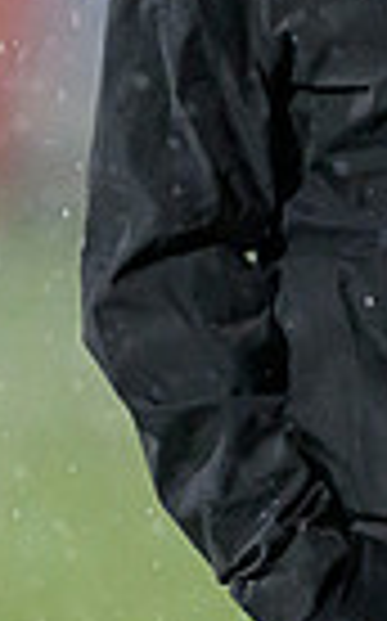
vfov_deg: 1.0
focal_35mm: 2173
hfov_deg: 0.6
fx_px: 36747
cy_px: 176
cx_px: 604
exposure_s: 1/1600
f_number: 2.8
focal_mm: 400
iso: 8000
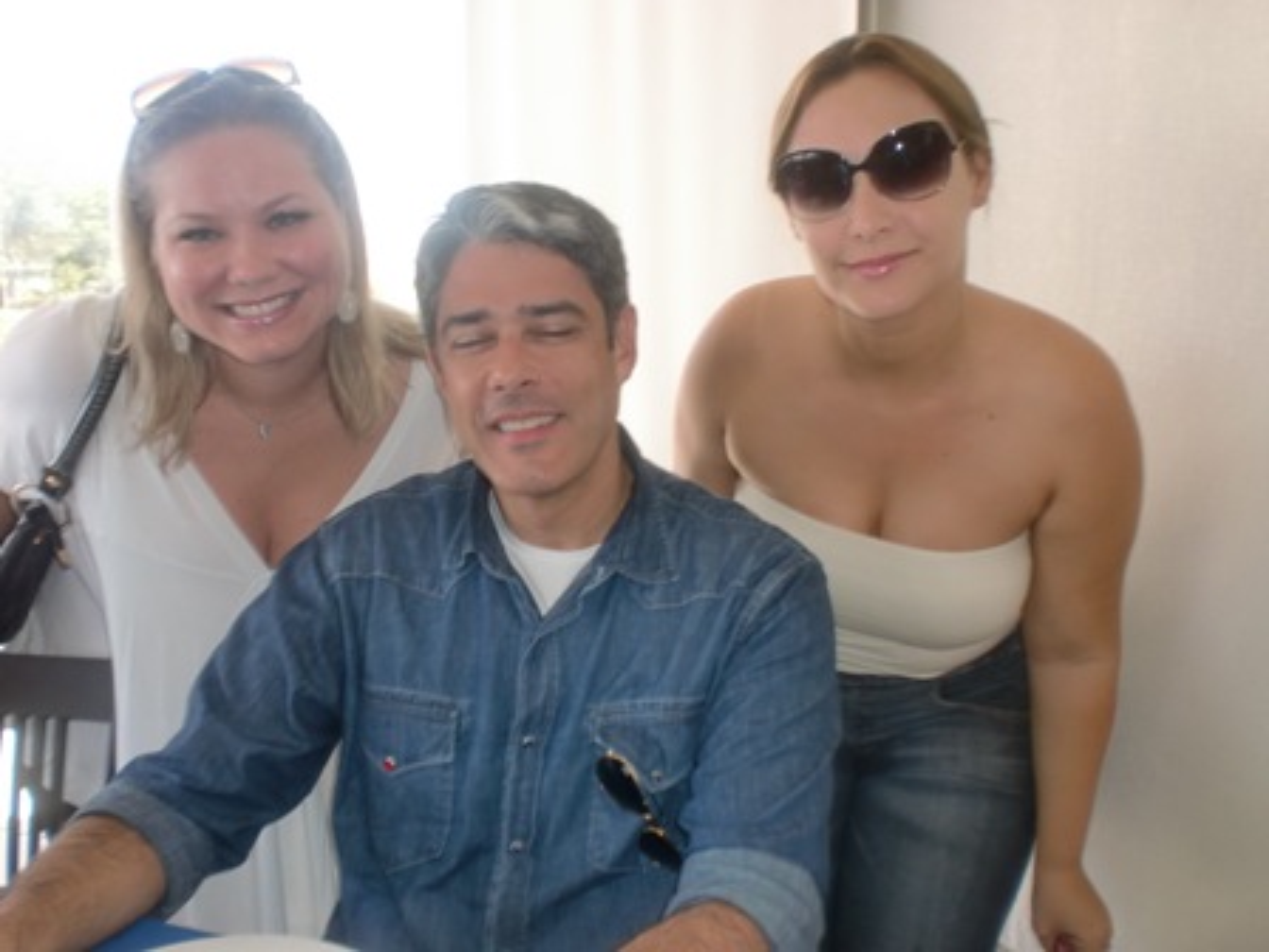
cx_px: 634
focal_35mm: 35
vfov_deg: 40.7
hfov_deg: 52.6
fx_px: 1283
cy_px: 476
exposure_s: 1/60
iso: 64
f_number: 3.1
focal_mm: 6.3
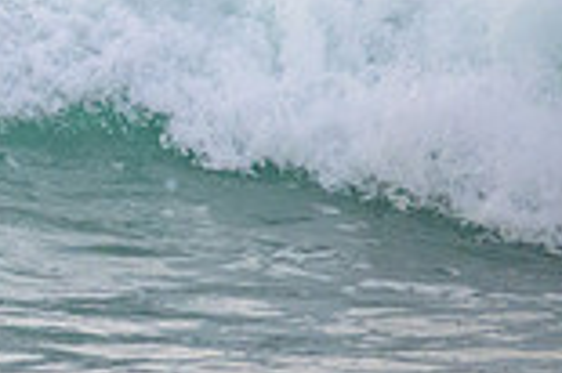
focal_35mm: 2994
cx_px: -471
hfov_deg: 0.7
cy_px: 78
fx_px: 46690
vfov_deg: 0.5
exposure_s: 1/2000
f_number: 11
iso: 2800
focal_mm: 800
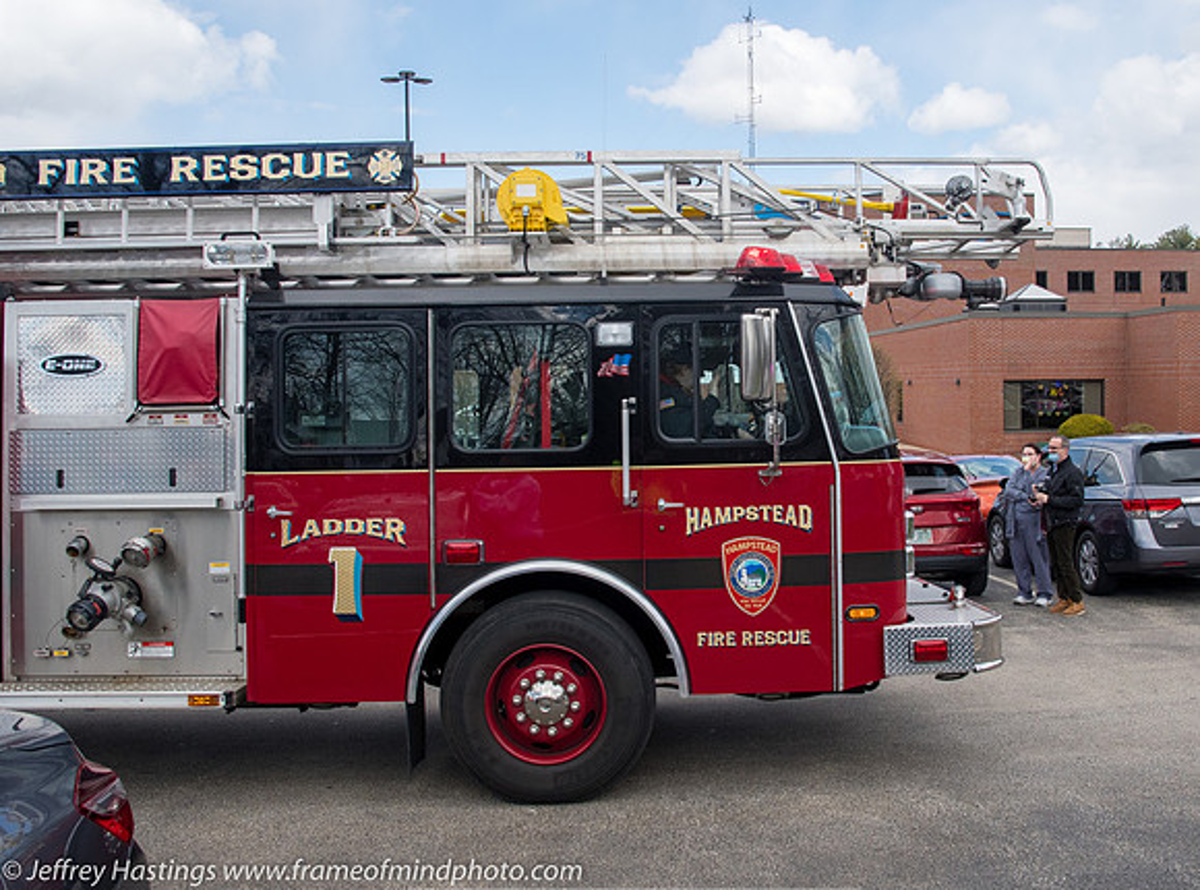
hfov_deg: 55.9
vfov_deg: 43.2
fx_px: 1122
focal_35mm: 33
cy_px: 392
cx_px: 719
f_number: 5.6
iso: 500
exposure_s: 1/2000
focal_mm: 16
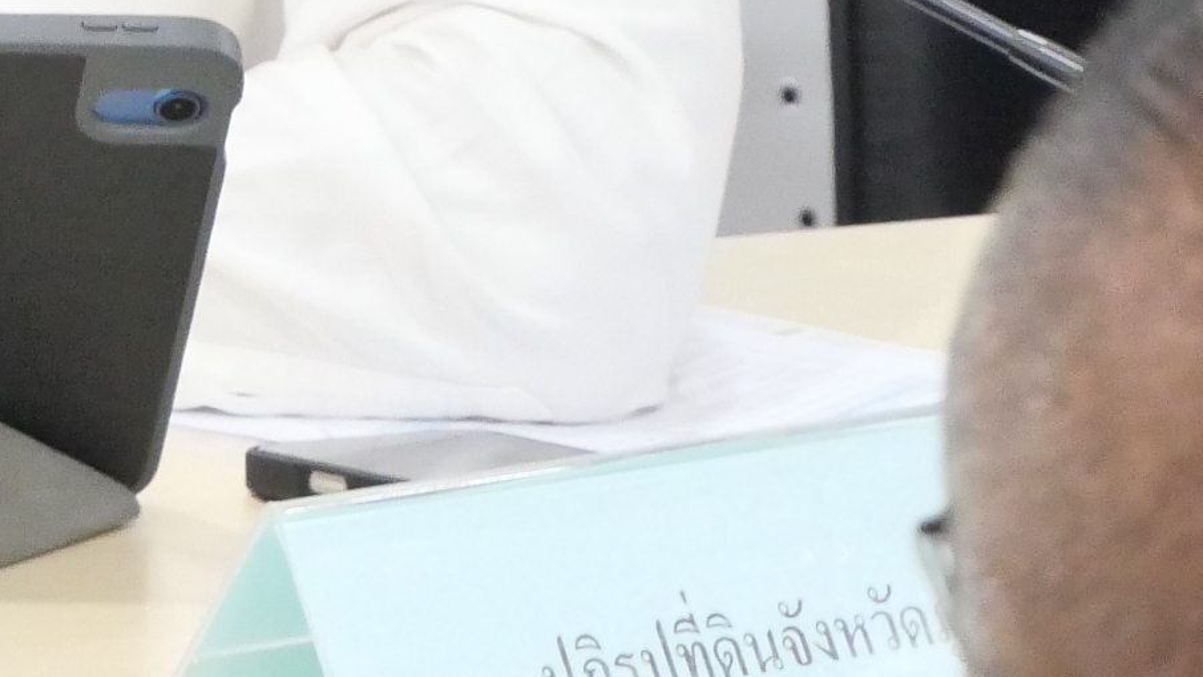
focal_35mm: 533
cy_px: -571
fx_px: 17002
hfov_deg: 4.0
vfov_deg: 2.3
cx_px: -413
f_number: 5.6
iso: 3200
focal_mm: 60
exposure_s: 1/40
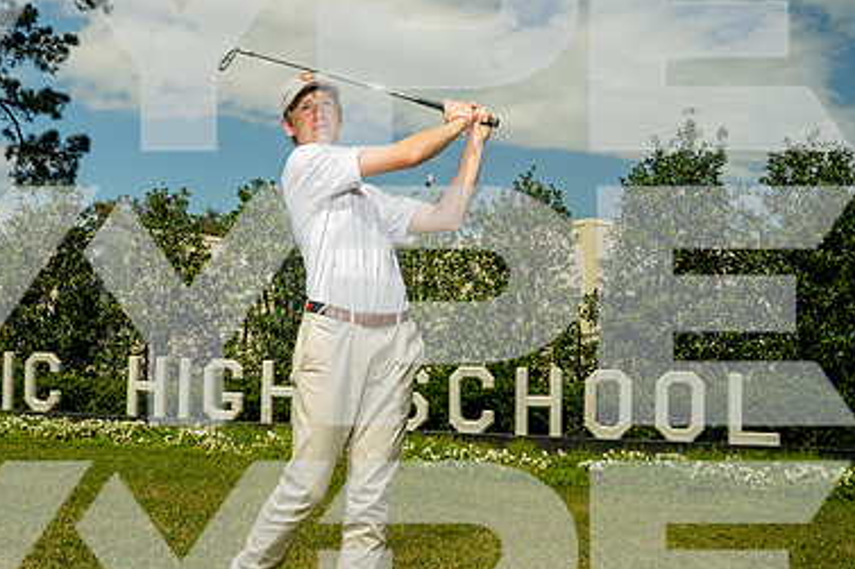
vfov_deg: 33.4
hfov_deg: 47.6
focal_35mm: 40
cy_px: 307
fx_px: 950
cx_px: 281
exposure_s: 1/250
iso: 100
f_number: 8
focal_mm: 26
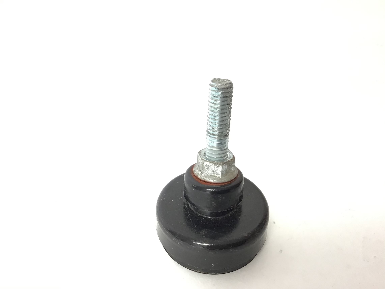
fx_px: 345
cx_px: 192
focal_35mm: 31
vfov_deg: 45.4
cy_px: 144
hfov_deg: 58.4
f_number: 2.4
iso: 100
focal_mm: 3.3
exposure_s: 1/33
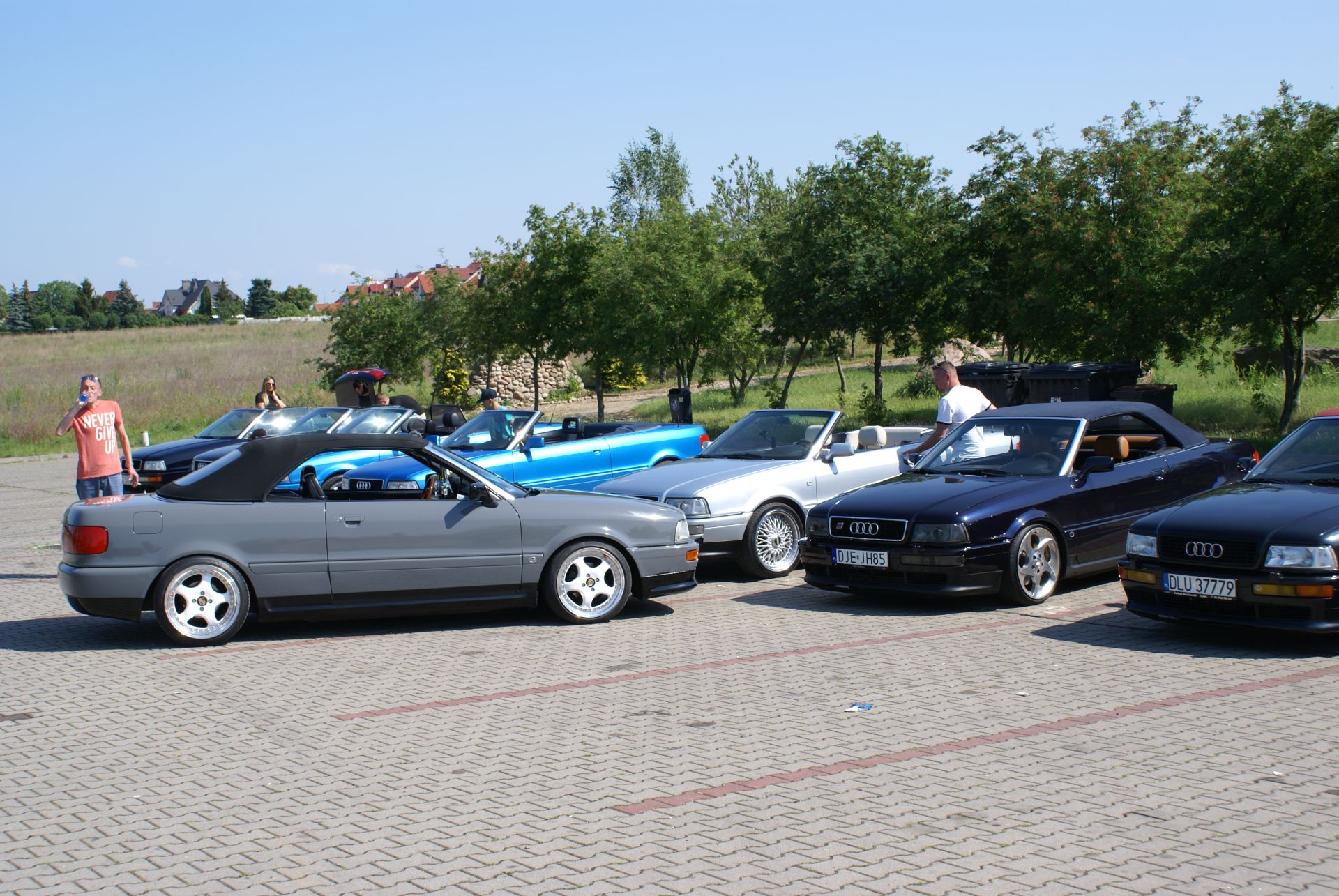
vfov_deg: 29.9
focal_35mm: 45
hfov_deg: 43.6
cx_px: 670
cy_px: 448
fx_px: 1676
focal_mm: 30
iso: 100
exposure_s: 1/200
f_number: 9
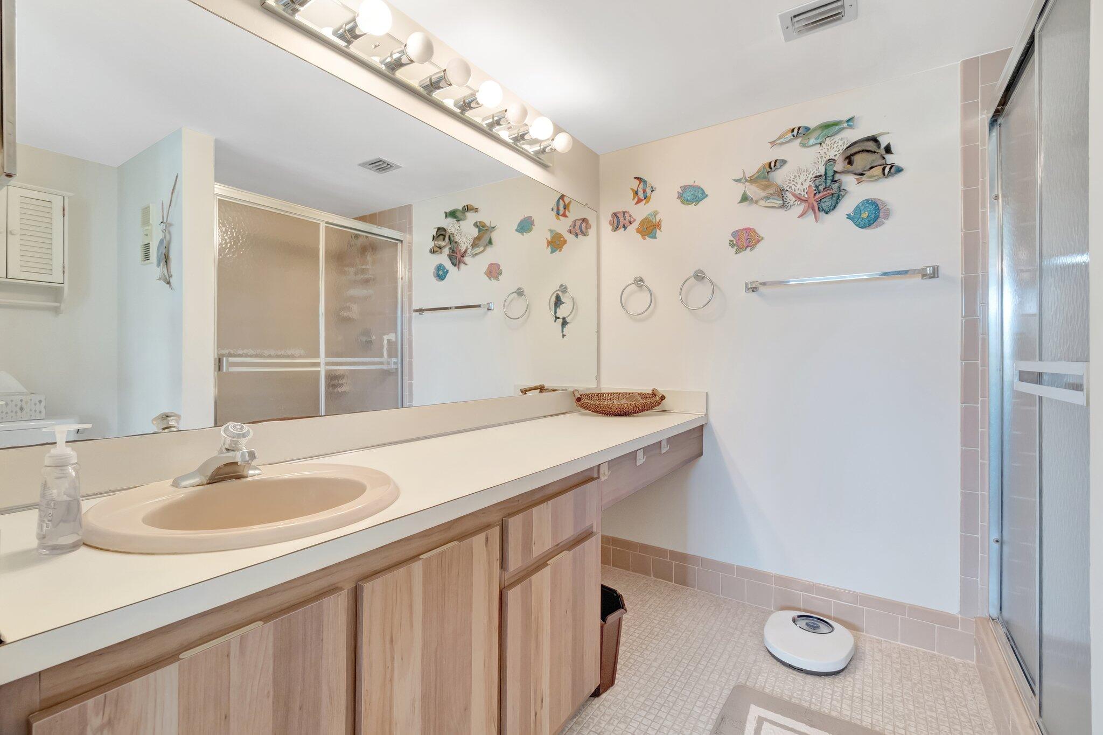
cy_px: 368
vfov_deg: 77.3
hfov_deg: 100.4
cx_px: 552
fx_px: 460
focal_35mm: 15
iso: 1600
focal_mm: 10
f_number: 8
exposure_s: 1/15
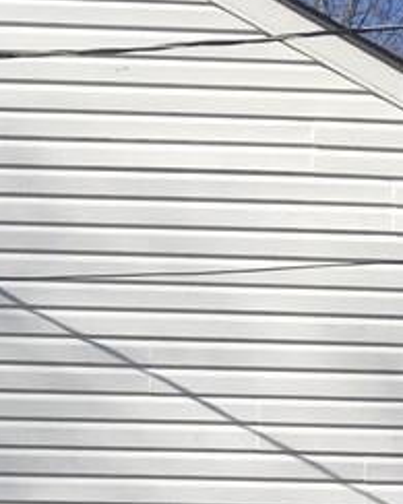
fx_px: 1775
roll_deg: -0.9
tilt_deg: -0.8
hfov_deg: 10.9
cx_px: -579
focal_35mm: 119
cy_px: 562
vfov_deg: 15.7
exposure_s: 1/1923
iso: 25
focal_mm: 4.15
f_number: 2.2
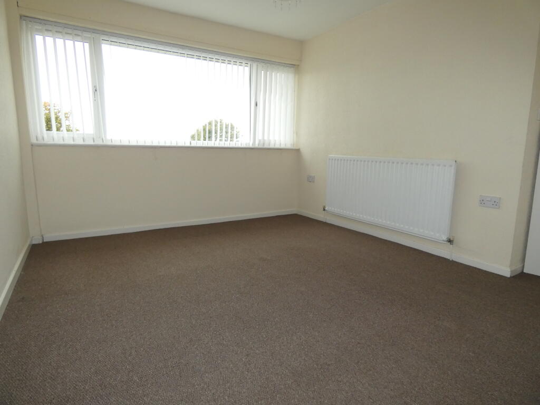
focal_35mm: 20
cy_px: 202
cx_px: 270
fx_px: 312
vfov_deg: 66.0
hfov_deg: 81.7
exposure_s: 1/60
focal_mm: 3.6
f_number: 2.8
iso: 320
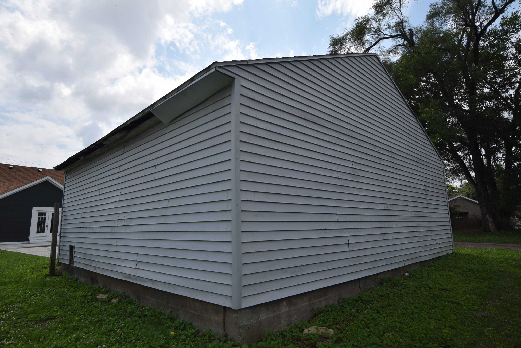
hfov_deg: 81.2
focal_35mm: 21
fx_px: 304
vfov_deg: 59.6
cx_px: 260
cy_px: 174
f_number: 10
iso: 200
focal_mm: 14
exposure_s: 1/400
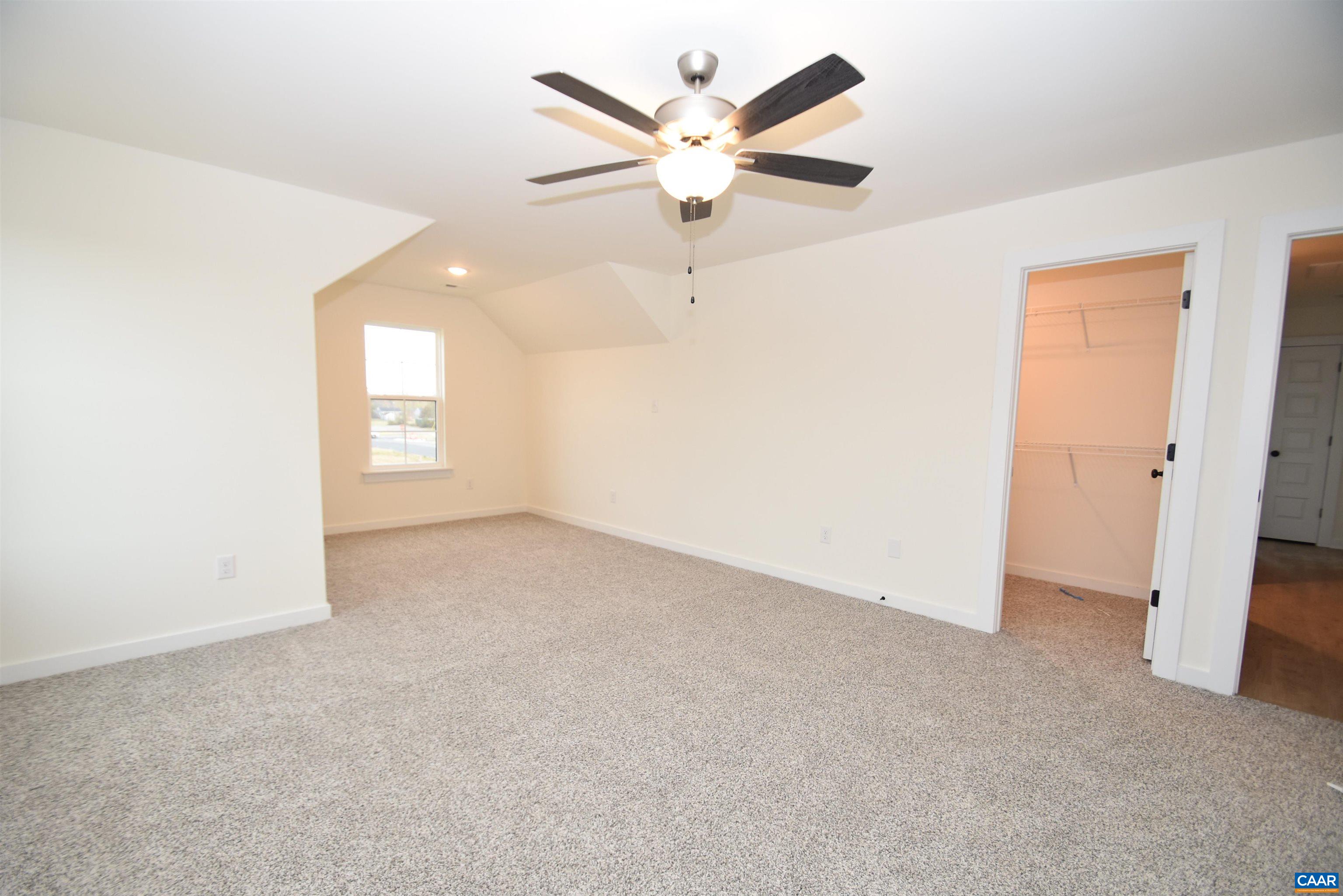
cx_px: 672
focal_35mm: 15
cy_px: 448
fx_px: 560
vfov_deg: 77.3
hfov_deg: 100.4
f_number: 4
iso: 400
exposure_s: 1/60
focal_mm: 10
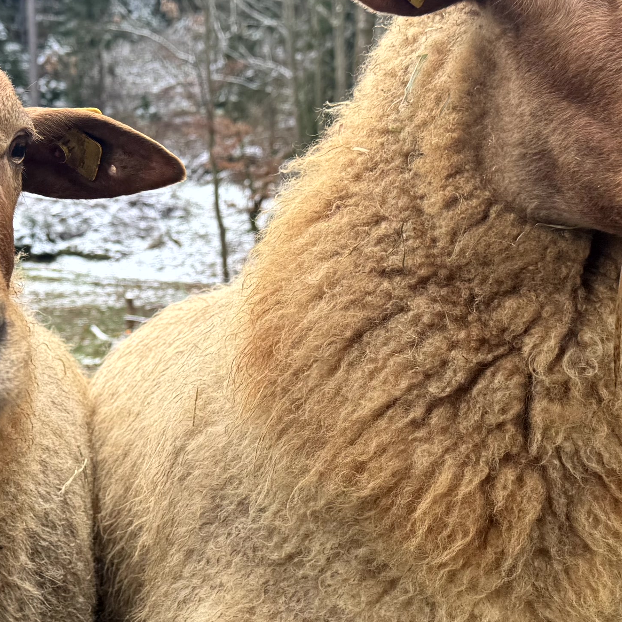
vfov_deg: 27.9
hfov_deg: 27.8
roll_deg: +0.8
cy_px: 440
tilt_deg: -10.6
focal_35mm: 61
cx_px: 166
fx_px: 1240
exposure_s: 1/354
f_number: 1.78
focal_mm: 6.76
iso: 80
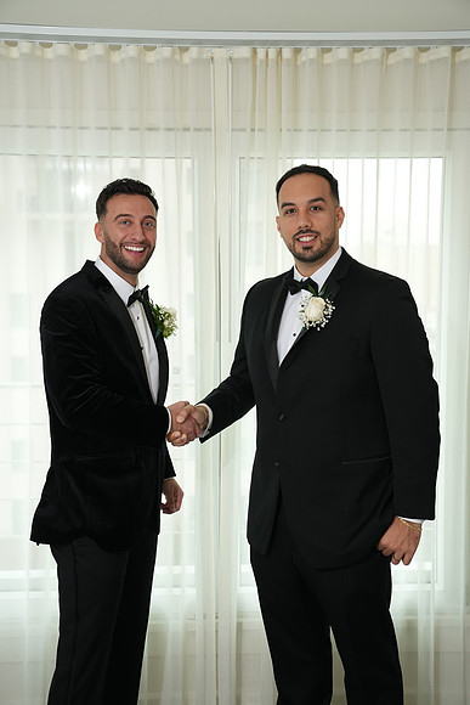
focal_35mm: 47
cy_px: 352
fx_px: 920
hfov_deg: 28.7
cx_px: 235
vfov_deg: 41.9
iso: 800
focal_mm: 47
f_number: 4
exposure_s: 1/200
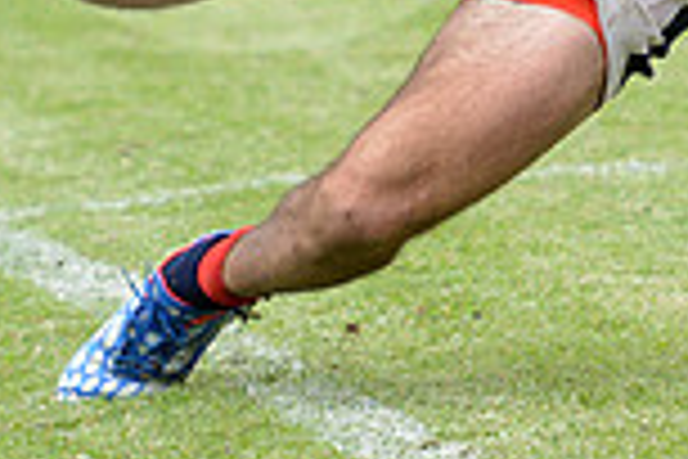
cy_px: -268
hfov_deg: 2.6
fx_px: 15230
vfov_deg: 1.7
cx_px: 1025
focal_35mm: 797
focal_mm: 210
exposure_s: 1/800
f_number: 4
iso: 320
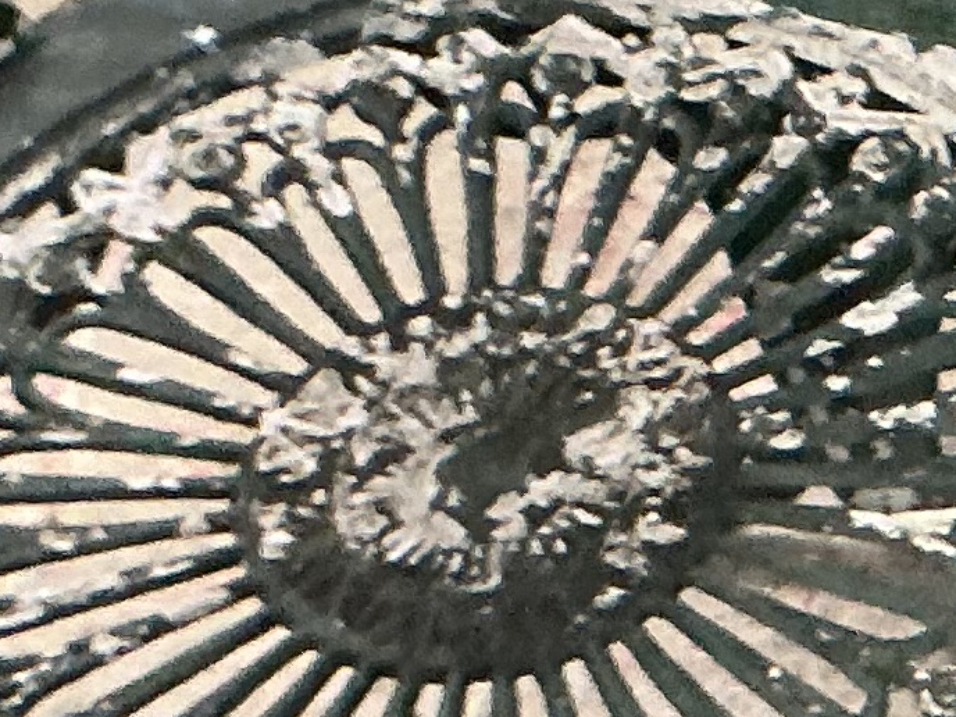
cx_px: 1659
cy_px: 29
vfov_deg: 8.7
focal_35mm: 170
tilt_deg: -45.3
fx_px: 4695
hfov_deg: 10.9
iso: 200
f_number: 1.8
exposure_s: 1/50
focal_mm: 3
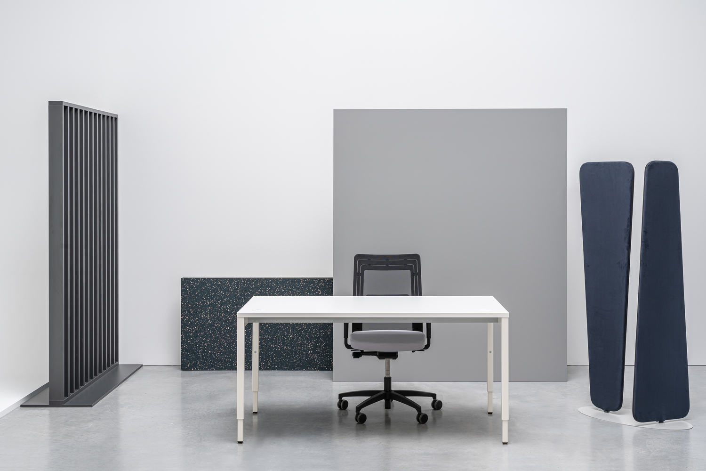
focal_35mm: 50
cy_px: 236
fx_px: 980
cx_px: 353
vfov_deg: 27.0
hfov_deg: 39.6
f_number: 11
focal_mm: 50
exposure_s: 1/125
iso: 100
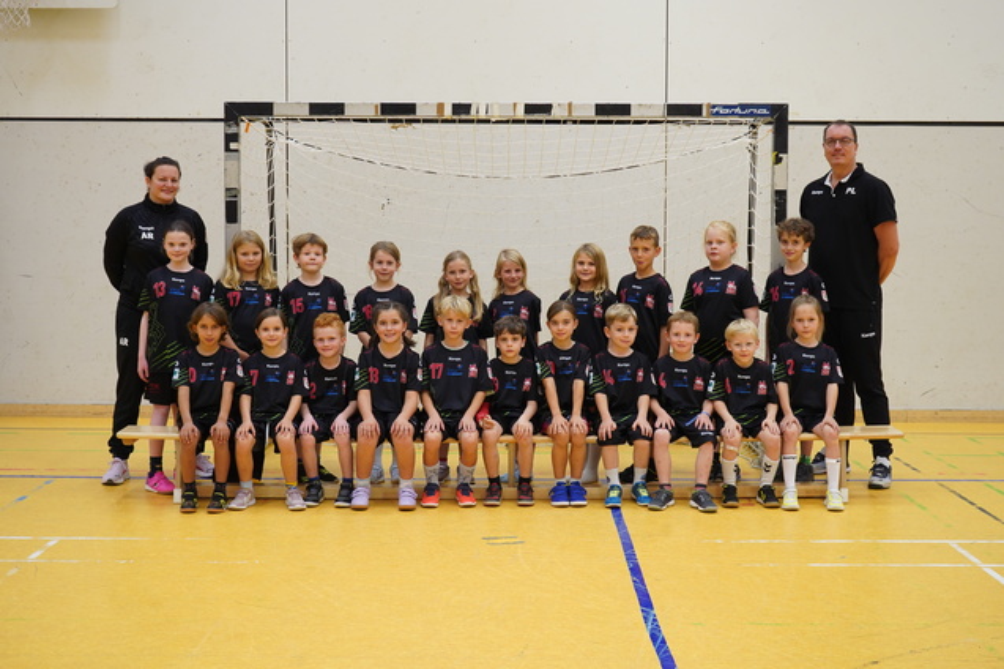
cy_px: 334
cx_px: 502
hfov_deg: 38.2
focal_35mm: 52
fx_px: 1449
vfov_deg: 26.0
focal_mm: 52
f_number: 6.3
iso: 2000
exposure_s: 1/125
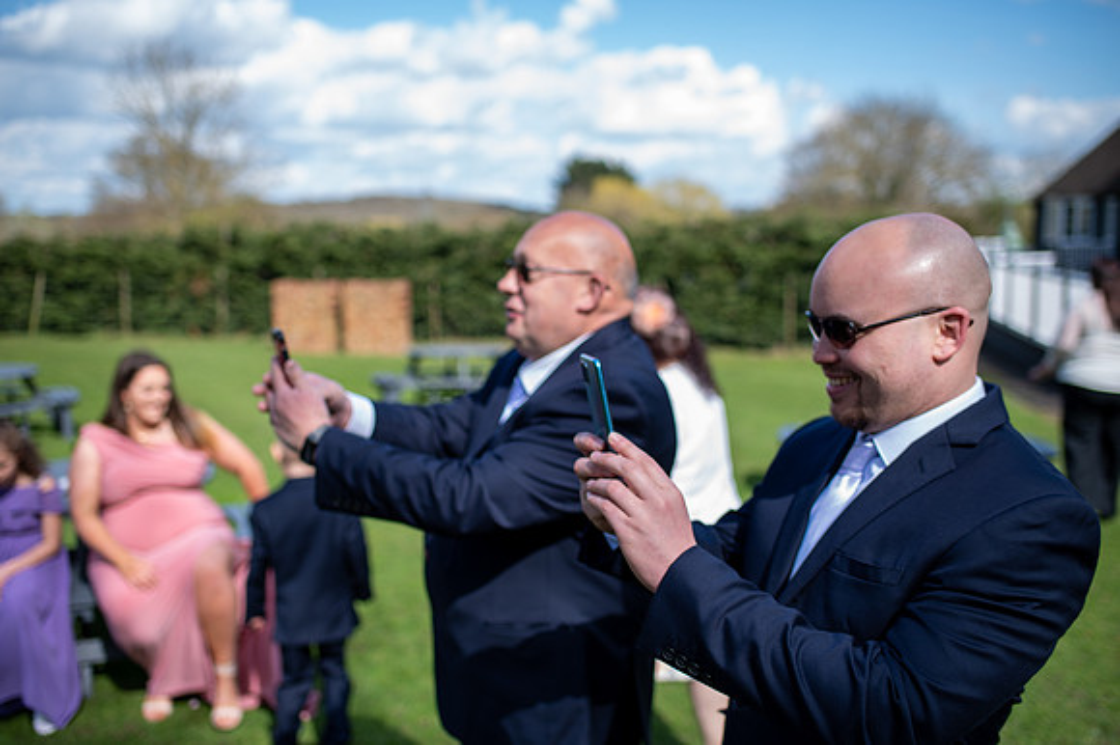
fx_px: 1088
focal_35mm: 35
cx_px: 560
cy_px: 372
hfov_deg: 54.5
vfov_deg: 37.8
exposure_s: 1/1000
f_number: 2.2
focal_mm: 35
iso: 100
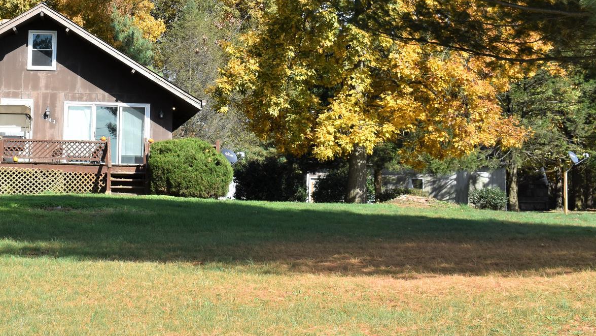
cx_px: 106
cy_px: 59
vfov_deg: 16.2
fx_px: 1168
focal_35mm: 74
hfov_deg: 27.9
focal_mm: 27
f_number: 8
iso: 200
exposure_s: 1/320
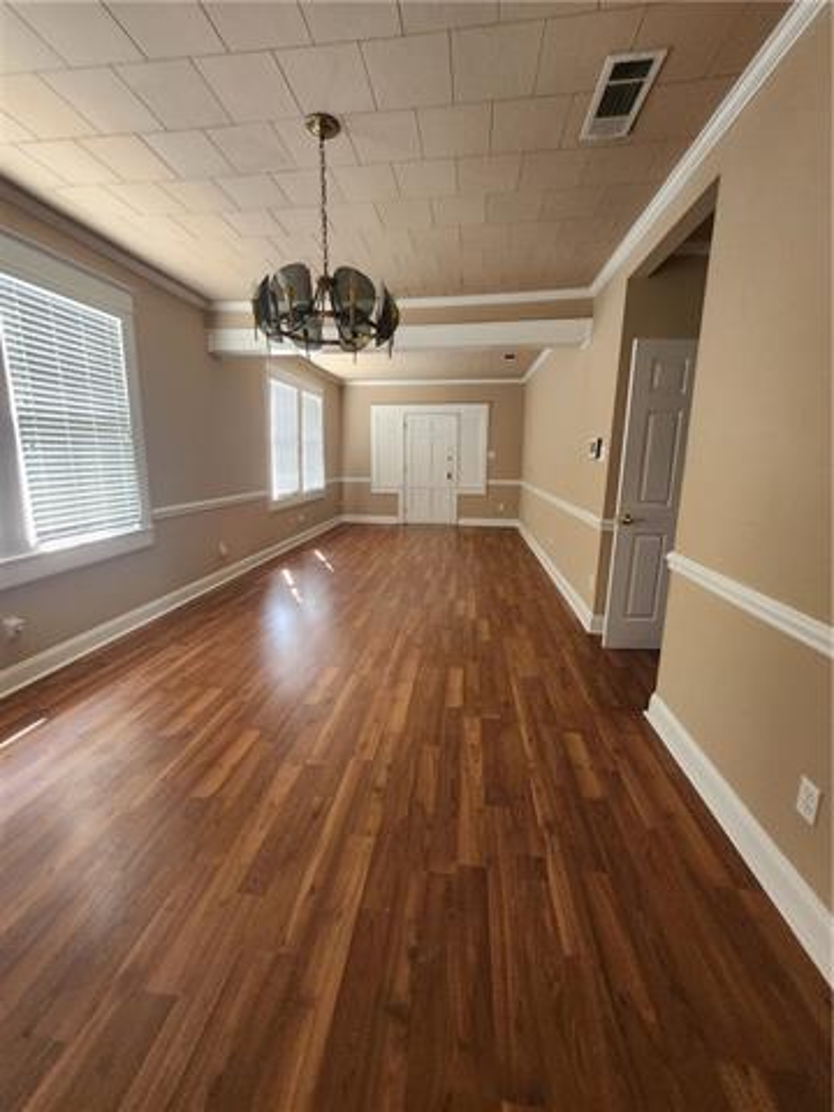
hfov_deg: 89.9
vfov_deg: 106.2
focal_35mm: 13
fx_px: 418
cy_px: 556
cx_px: 417
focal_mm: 1.74
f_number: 2.2
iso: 200
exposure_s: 1/60
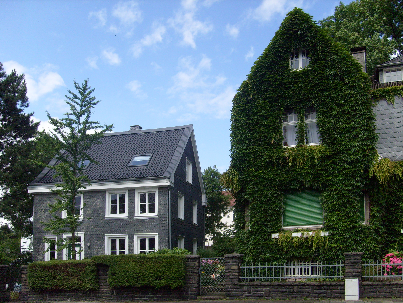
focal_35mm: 35
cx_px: 202
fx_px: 407
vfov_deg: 40.7
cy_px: 152
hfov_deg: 52.6
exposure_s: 1/250
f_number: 7.1
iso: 80
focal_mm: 5.8
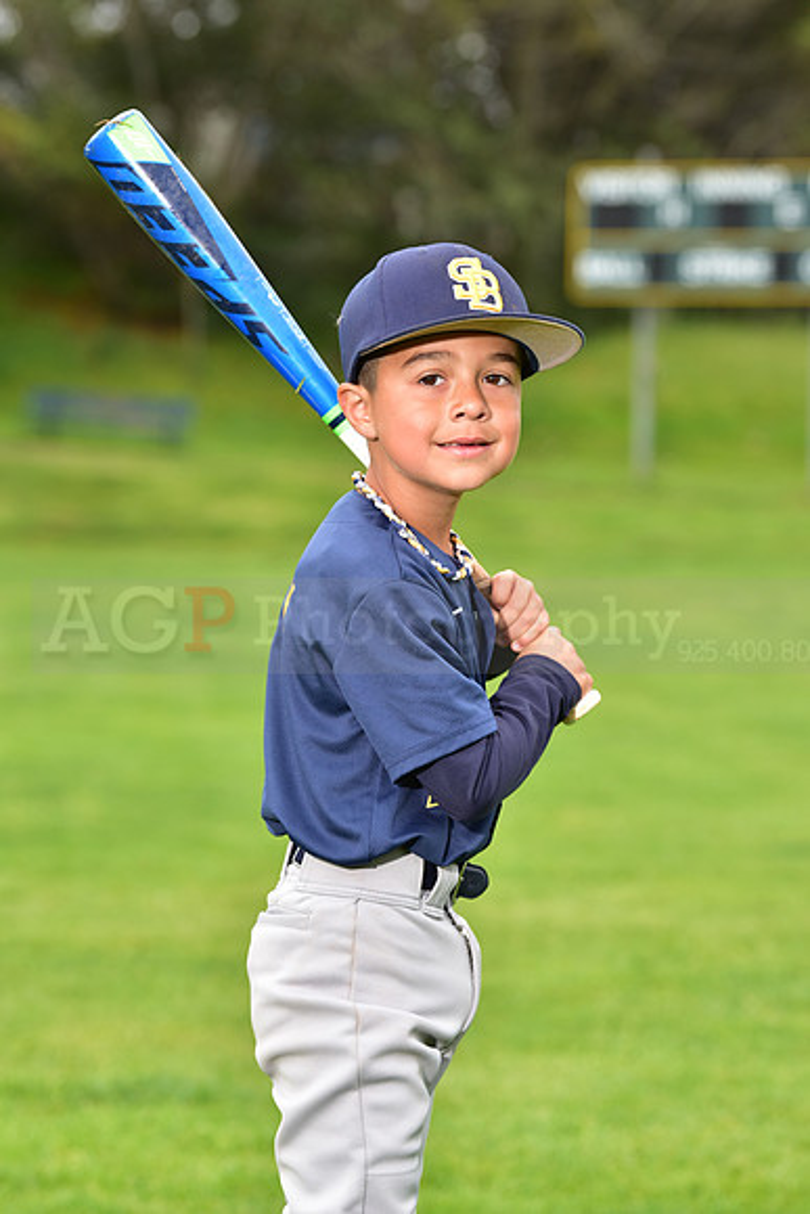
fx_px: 4722
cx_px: 405
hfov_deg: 9.8
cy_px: 607
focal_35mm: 140
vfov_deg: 14.7
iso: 400
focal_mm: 140
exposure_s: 1/250
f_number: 5.6
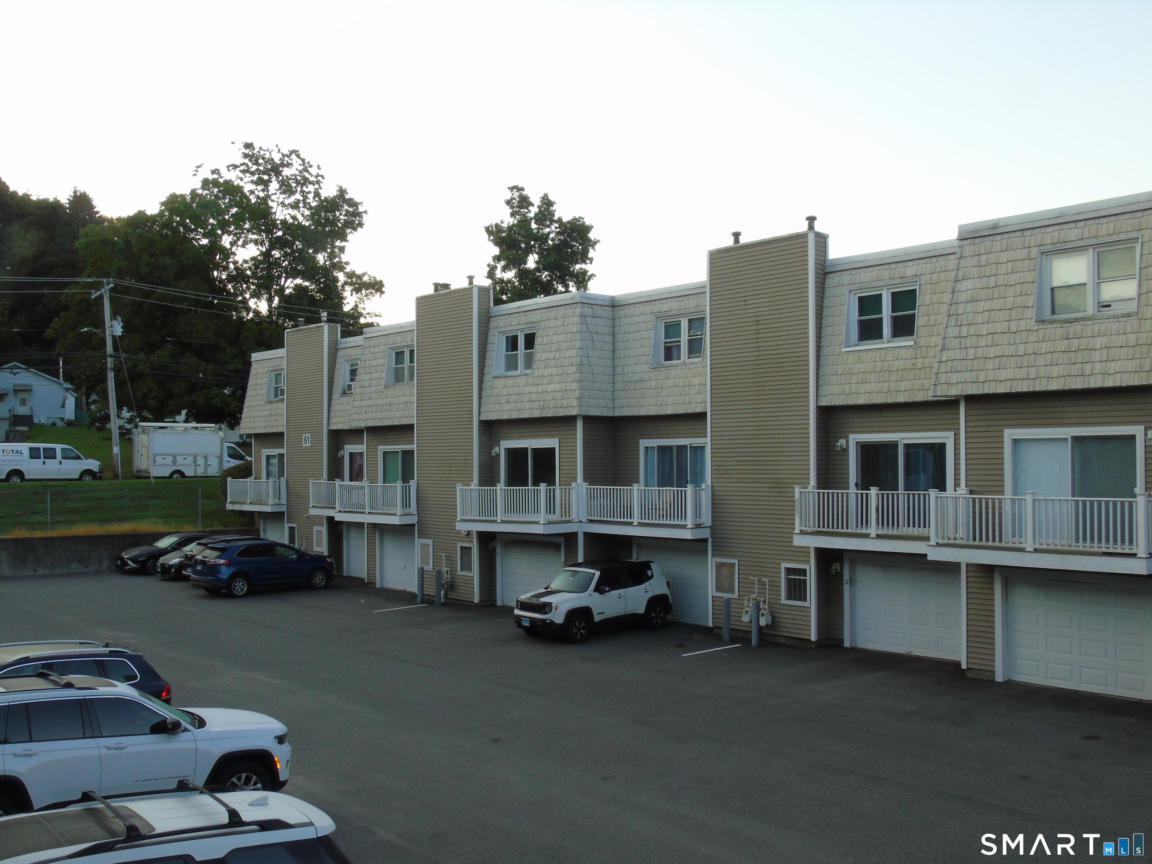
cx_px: 576
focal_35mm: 34
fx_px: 1131
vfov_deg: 41.8
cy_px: 432
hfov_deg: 54.0
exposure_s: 1/30
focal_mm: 6.1
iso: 80
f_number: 7.9
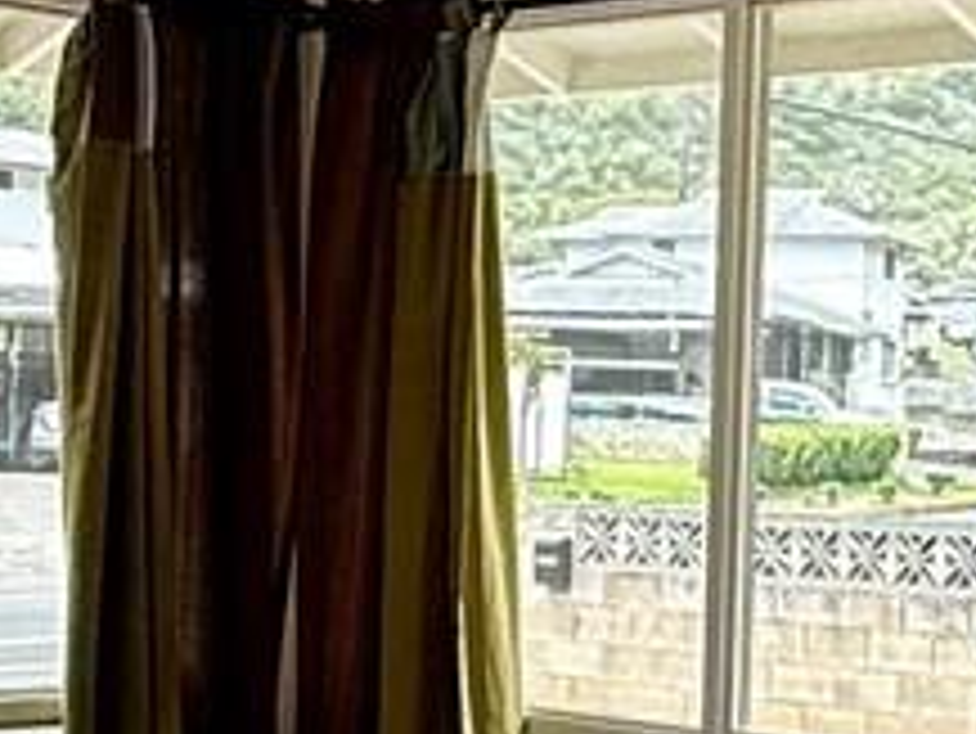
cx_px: 607
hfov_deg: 19.0
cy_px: 711
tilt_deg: -4.7
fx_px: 2906
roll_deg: -1.2
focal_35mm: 103
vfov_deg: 14.2
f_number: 2.2
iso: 50
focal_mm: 2.22
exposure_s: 1/223
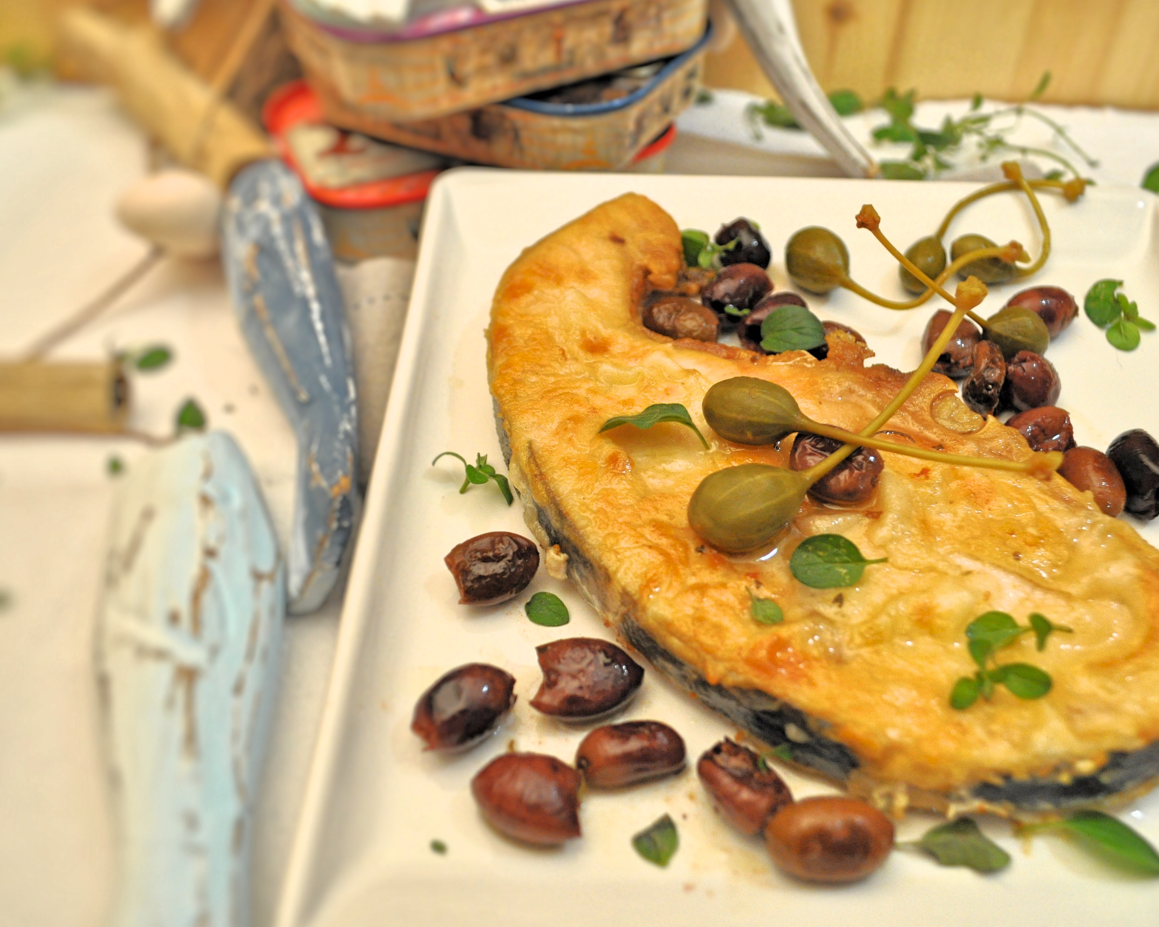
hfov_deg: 57.2
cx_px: 591
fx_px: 1063
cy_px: 460
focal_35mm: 31
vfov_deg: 47.1
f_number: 4
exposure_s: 1/60
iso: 900
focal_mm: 18
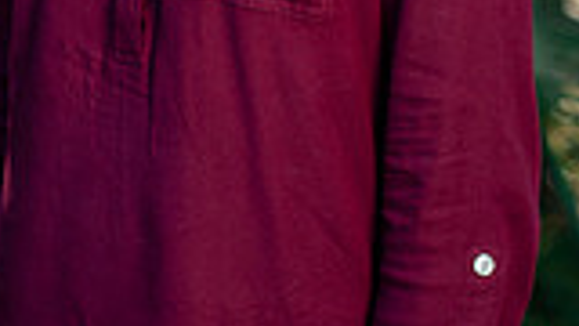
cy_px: -391
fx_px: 3838
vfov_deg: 4.8
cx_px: 197
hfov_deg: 8.6
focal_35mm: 250
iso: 200
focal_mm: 85
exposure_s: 1/160
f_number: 4
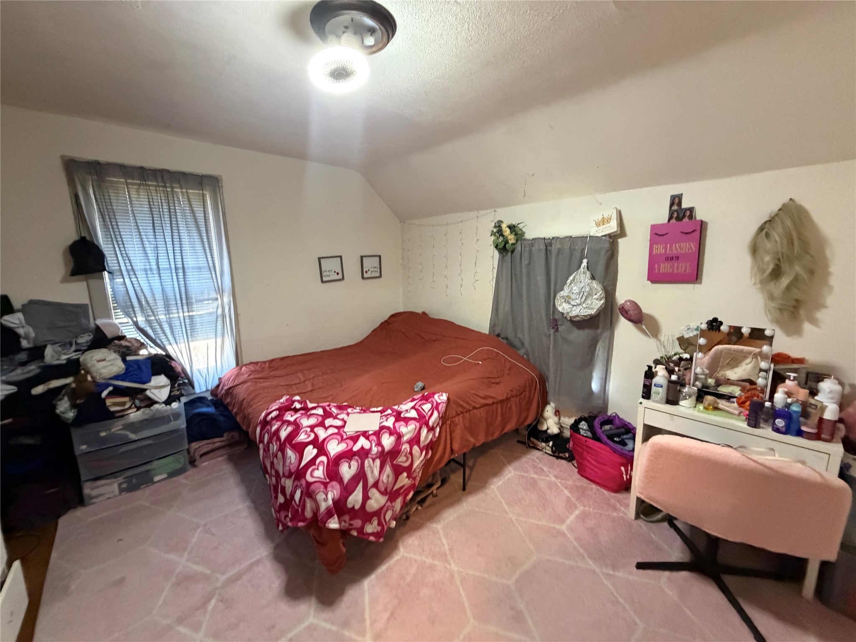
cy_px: 321
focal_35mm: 14
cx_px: 428
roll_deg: +1.0
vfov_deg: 85.7
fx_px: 346
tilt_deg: -10.0
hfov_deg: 102.1
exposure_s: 1/60
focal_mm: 2.22
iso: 800
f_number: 2.2
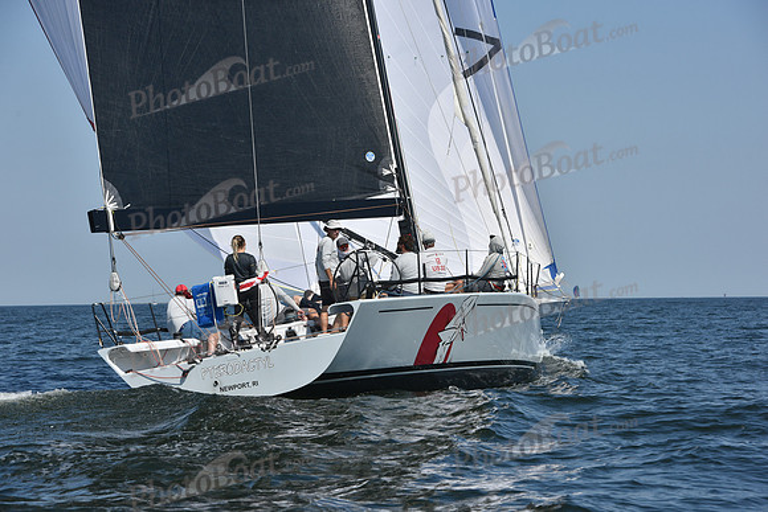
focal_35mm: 122
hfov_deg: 16.8
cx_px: 384
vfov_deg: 11.2
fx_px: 2603
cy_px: 256
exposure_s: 1/1250
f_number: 9
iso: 250
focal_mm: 122
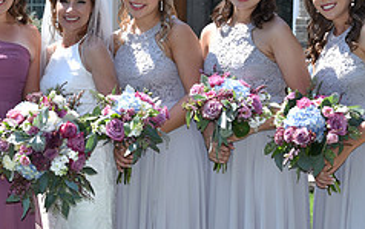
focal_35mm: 154
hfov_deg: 13.5
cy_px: 139
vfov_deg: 8.5
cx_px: 83
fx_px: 1533
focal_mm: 62
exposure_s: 1/160
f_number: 5.6
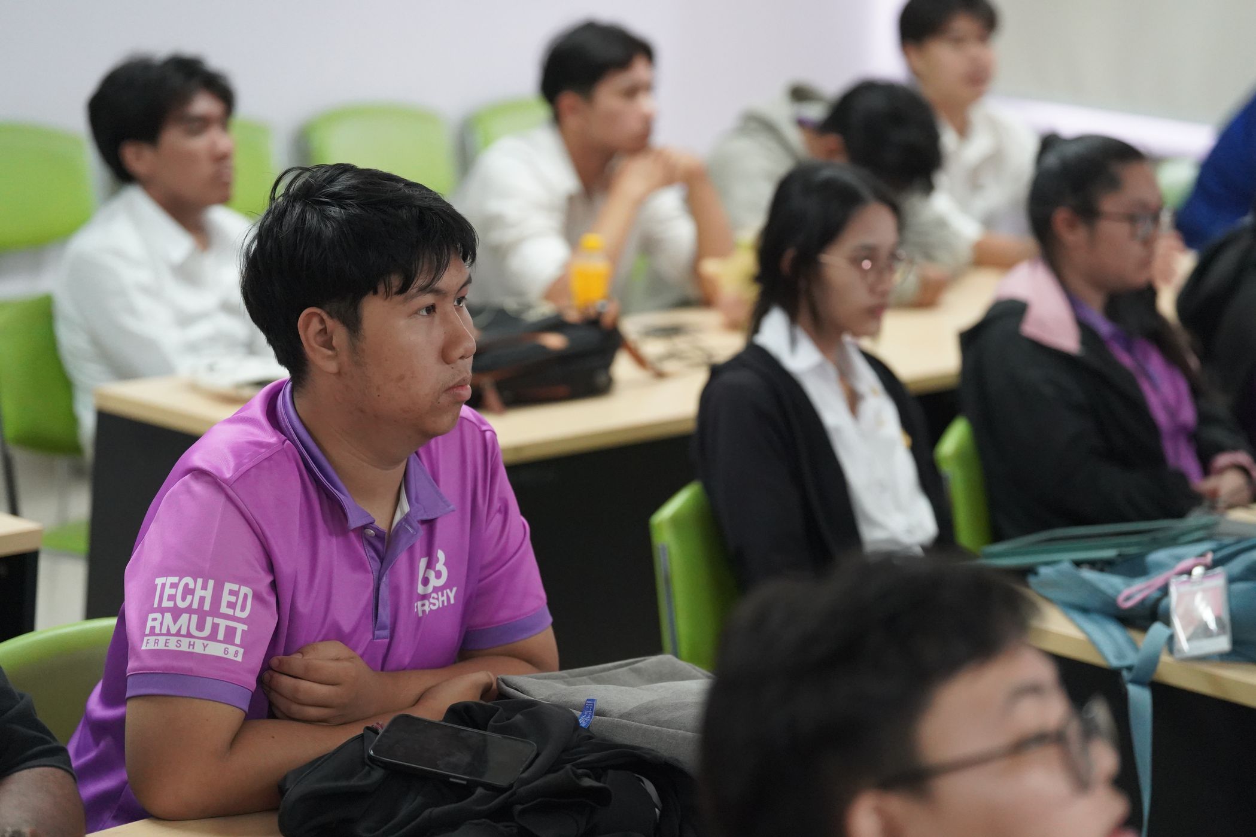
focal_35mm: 102
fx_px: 3558
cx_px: 628
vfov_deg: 13.4
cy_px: 418
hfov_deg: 20.0
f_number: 2.8
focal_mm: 102
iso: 8000
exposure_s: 1/640
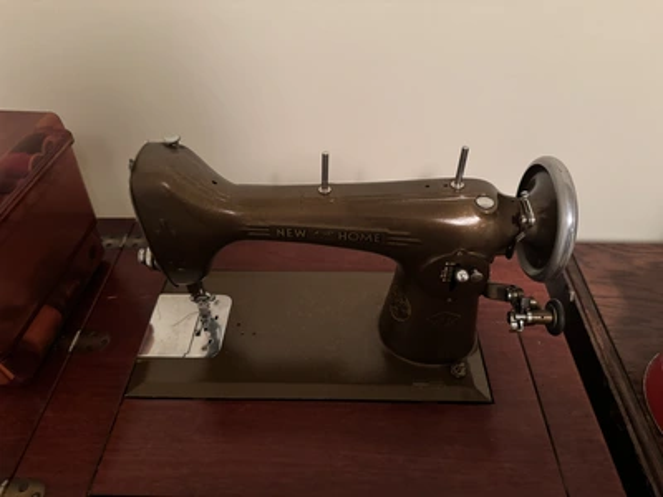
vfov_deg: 56.8
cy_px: 248
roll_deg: -0.3
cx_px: 332
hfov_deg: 71.6
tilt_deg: -44.3
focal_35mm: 24
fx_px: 460
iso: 1000
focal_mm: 6.76
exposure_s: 1/30
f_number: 1.78
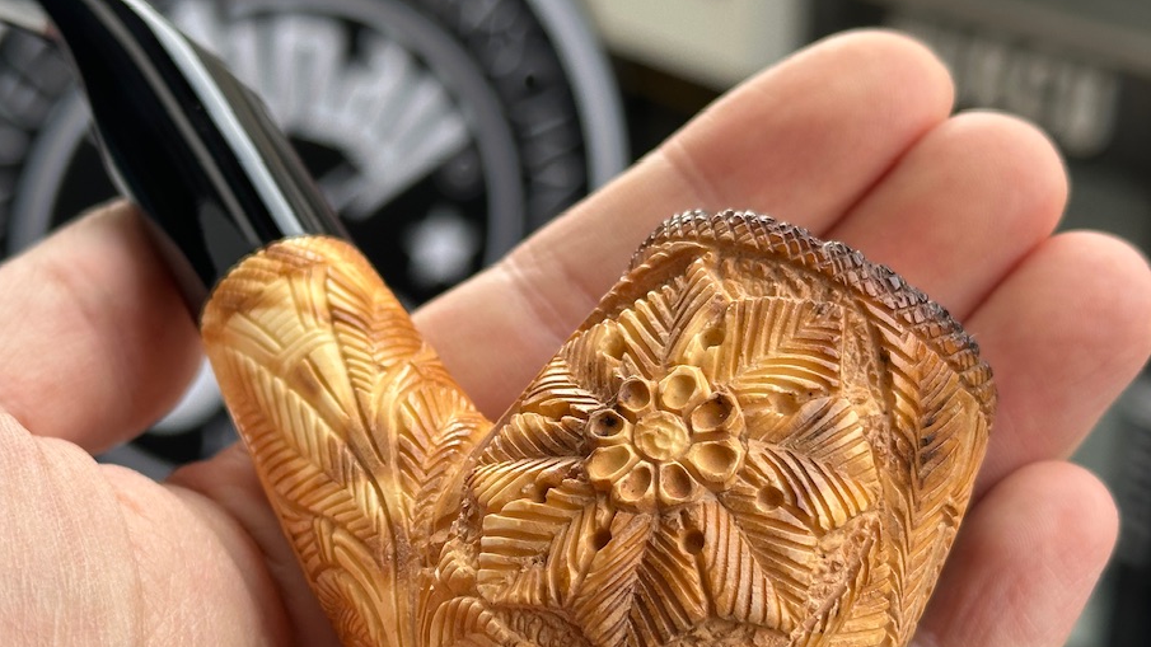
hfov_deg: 28.6
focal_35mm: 74
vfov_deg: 16.3
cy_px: 416
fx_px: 2258
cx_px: 501
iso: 64
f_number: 1.78
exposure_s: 1/568
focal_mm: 6.86
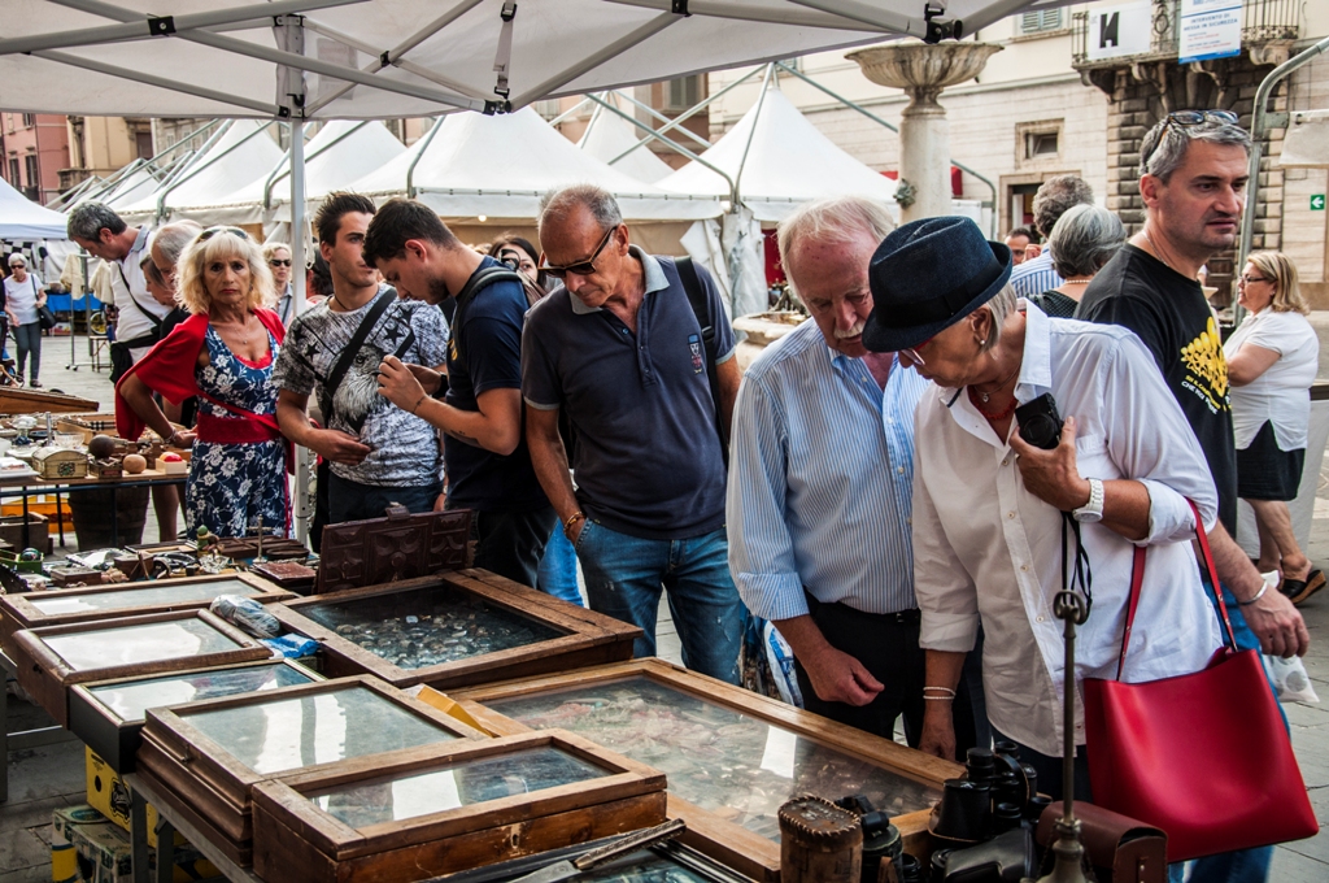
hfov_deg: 43.7
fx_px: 1659
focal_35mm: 45
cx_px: 664
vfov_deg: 29.8
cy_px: 442
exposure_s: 1/160
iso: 200
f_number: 4.2
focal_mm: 30
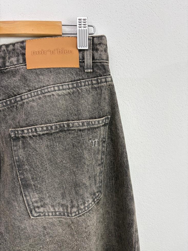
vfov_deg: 67.3
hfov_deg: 53.1
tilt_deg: -7.9
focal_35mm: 26
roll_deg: +0.3
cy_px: 126
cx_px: 94
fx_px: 188
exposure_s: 1/100
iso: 50
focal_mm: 5.96
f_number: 1.6
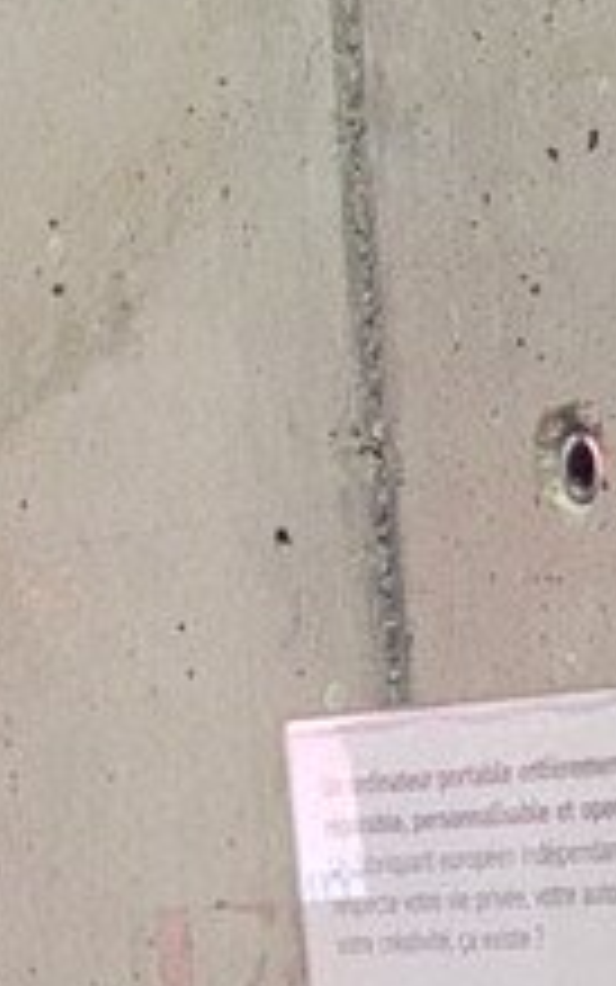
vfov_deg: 14.0
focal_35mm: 136
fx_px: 3651
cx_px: 2037
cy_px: 1639
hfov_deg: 7.9
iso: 200
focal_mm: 4.2
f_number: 1.7
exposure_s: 1/50
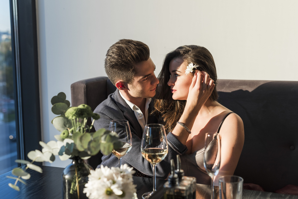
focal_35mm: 50
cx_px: 149
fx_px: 414
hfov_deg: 39.6
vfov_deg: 27.0
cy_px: 100
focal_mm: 50
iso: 400
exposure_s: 1/400
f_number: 3.2
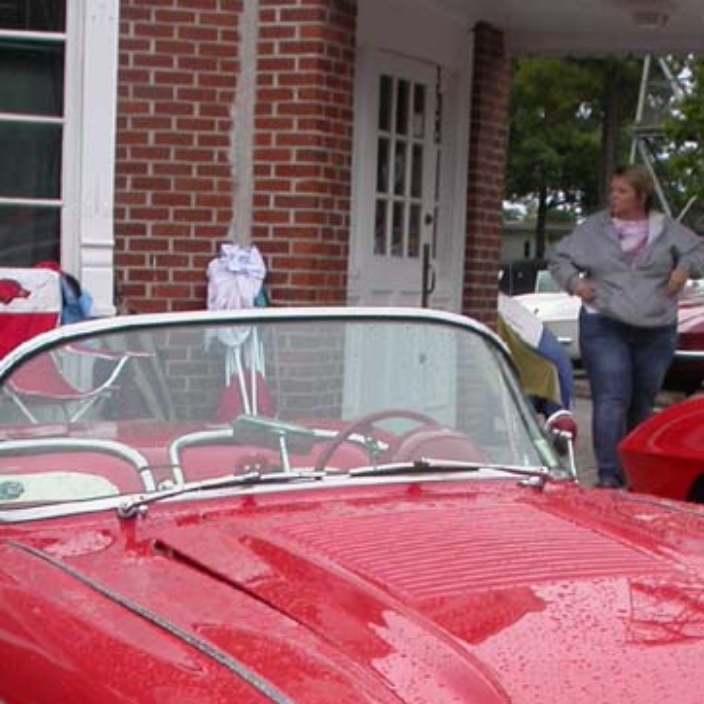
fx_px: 2186
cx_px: 405
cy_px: 716
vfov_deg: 17.8
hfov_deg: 18.3
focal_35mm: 95
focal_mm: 7.85
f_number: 5.3
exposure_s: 1/156
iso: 100
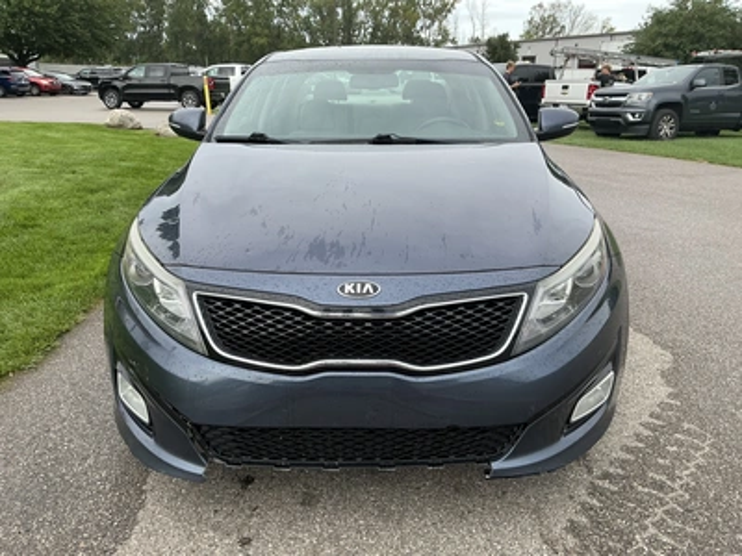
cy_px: 278
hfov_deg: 63.4
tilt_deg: -17.3
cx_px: 371
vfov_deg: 49.7
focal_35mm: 28
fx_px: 600
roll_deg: -1.4
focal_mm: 3
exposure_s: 1/461
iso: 25
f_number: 1.8
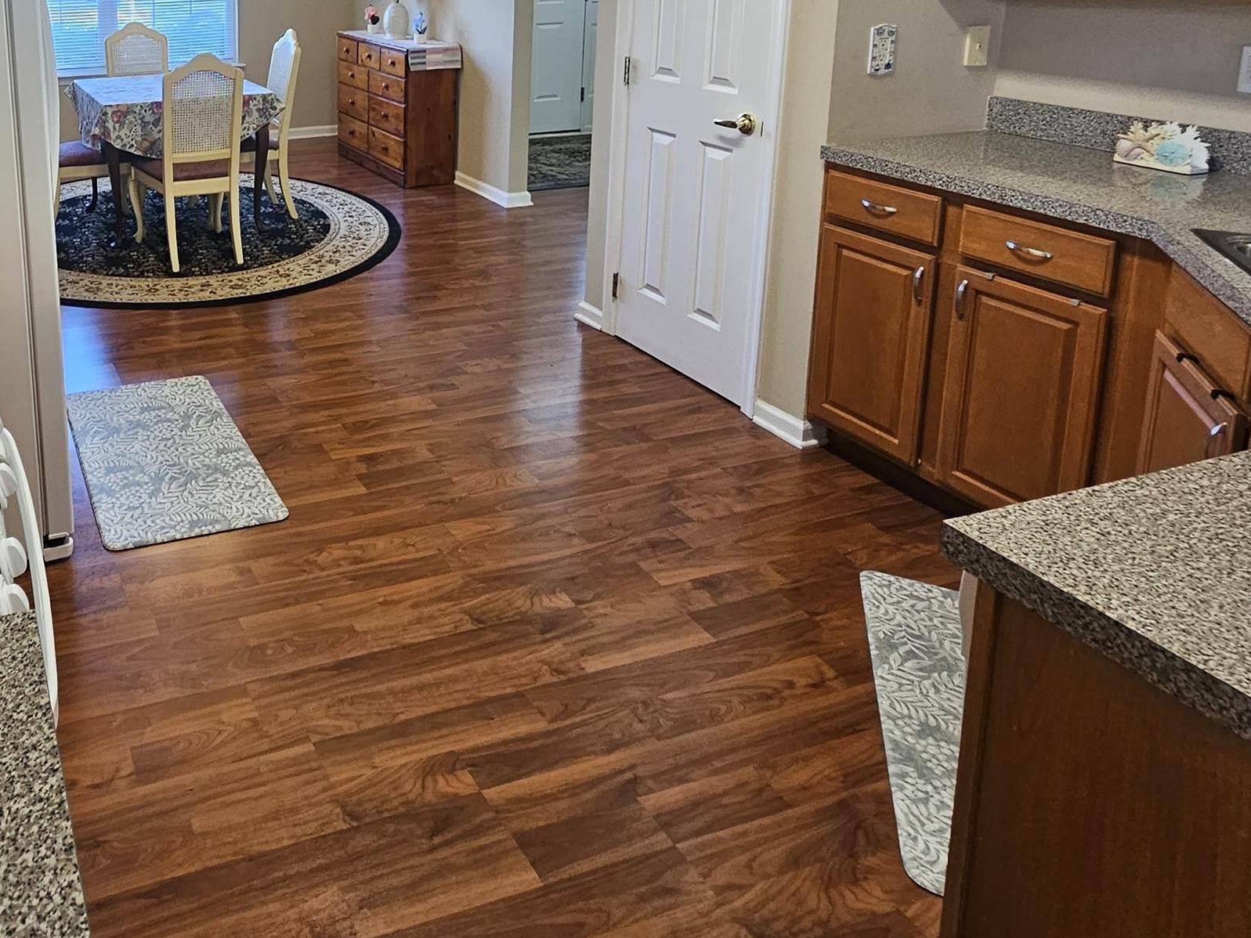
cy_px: 88
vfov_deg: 48.8
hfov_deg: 62.0
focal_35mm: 25
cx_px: 208
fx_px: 904
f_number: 2.2
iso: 160
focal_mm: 2.2
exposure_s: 1/60
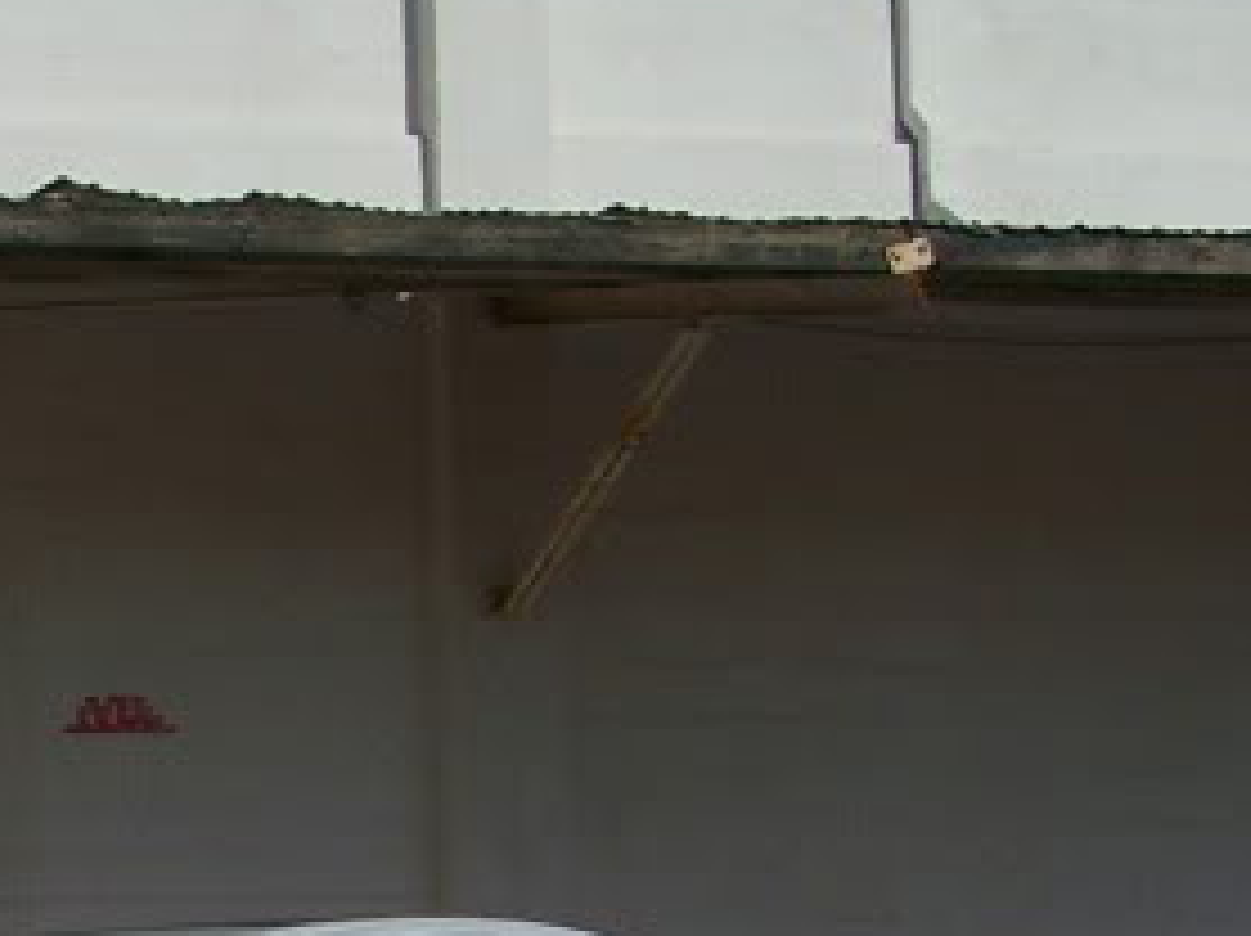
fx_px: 5055
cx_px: -675
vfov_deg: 10.5
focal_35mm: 140
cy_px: 945
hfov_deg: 13.3
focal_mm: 6.3
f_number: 5.6
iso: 80
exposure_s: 1/1600
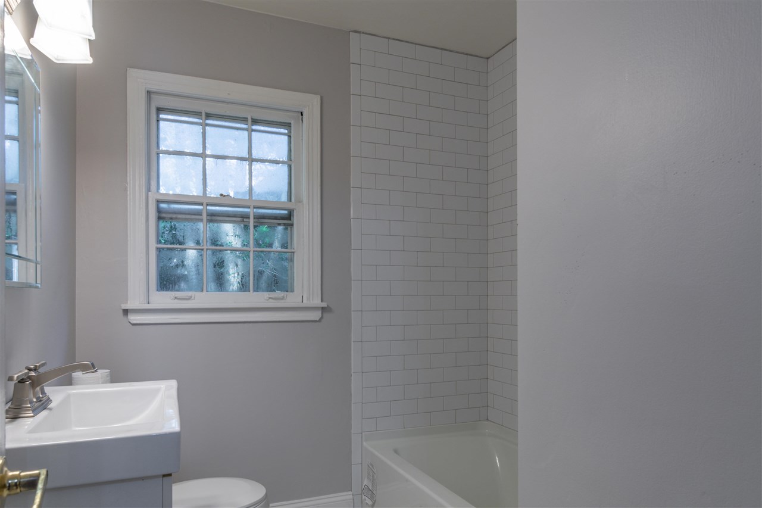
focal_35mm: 21
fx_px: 444
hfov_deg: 81.2
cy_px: 254
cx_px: 381
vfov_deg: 59.5
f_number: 8
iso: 100
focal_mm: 14
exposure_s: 1/20
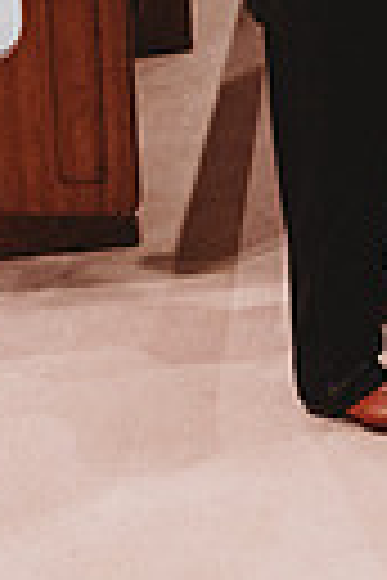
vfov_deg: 21.7
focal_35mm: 84
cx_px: 500
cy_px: -189
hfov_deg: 15.5
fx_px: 1354
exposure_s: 1/125
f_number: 4
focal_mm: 24
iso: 5000
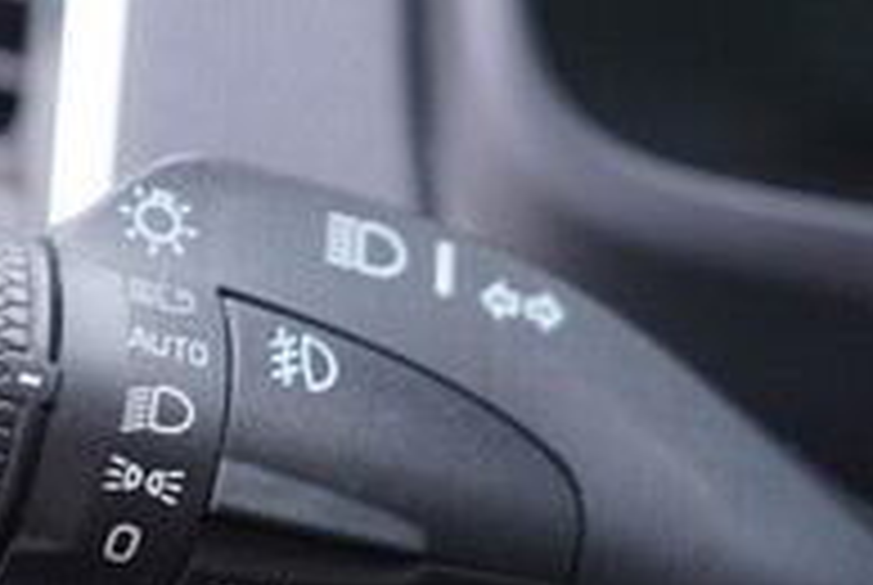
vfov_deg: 13.4
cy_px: 425
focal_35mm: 102
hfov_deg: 20.0
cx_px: 418
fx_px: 2477
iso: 320
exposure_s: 1/40
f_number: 2.8
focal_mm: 24
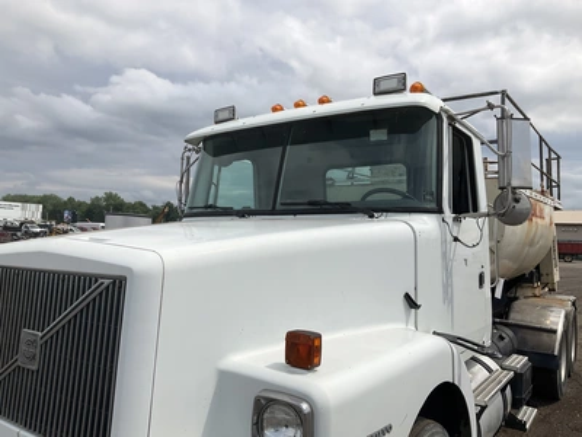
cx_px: 291
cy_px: 218
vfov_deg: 48.2
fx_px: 488
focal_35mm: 29
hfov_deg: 61.7
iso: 25
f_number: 1.8
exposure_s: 1/4065
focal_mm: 3
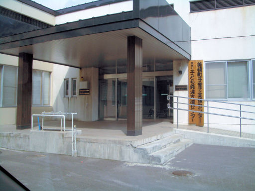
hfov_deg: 52.6
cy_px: 96
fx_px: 258
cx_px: 128
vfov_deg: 40.7
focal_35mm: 35
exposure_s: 1/400
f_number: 4.3
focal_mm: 5.8
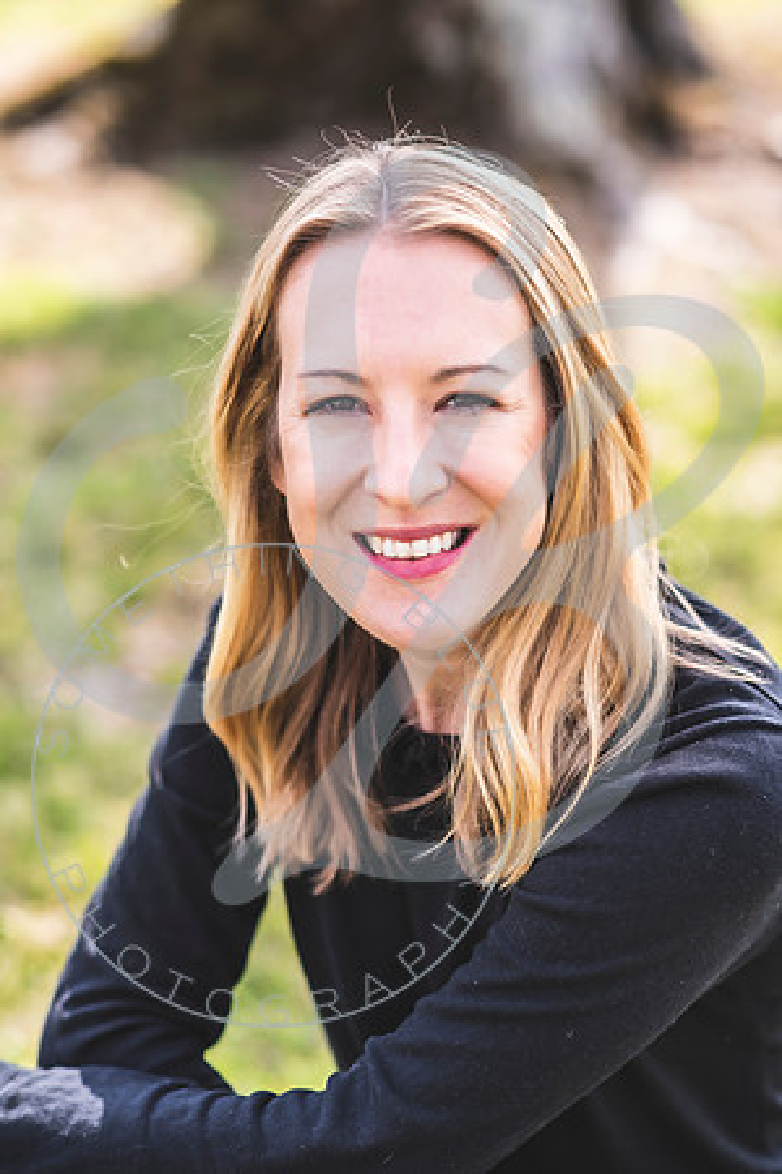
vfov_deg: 23.9
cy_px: 587
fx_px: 2769
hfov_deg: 16.1
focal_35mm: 85
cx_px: 391
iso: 100
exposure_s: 1/400
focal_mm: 85
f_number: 2.8
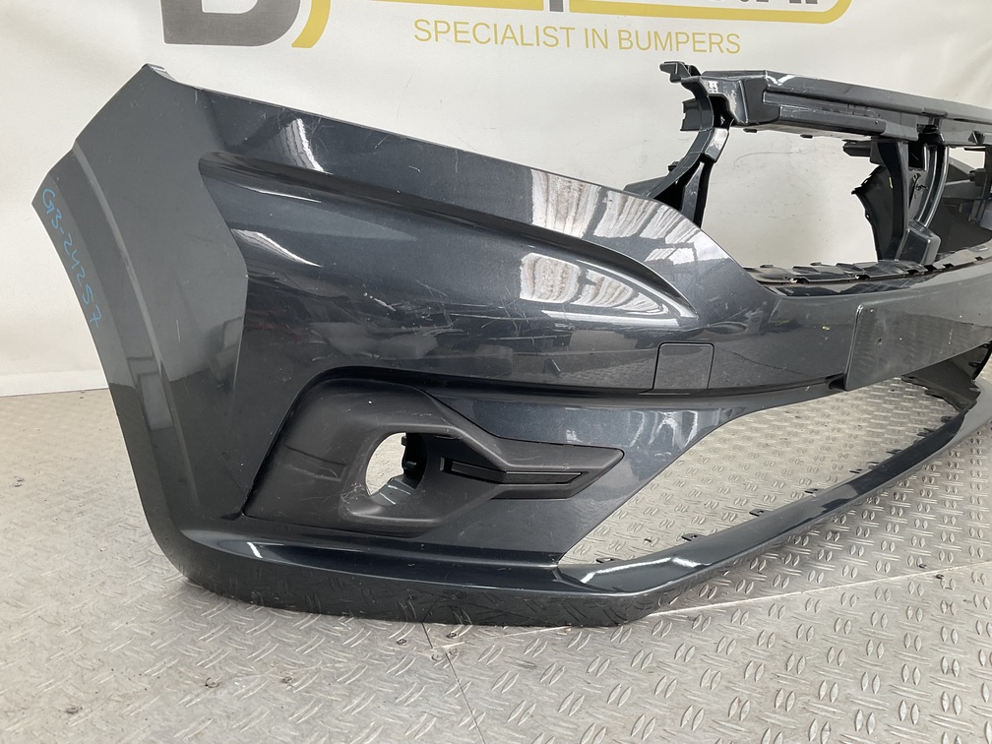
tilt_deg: -13.7
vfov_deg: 48.2
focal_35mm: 29
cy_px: 372
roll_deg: -1.3
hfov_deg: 61.7
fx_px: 831
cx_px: 496
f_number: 1.8
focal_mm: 3
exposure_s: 1/120
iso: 25
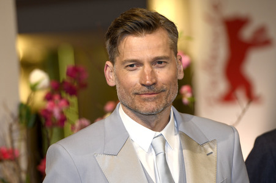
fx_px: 1532
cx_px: 138
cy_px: 92
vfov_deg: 6.9
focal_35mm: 200
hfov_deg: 10.3
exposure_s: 1/400
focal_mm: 200
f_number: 4.5
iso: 1000
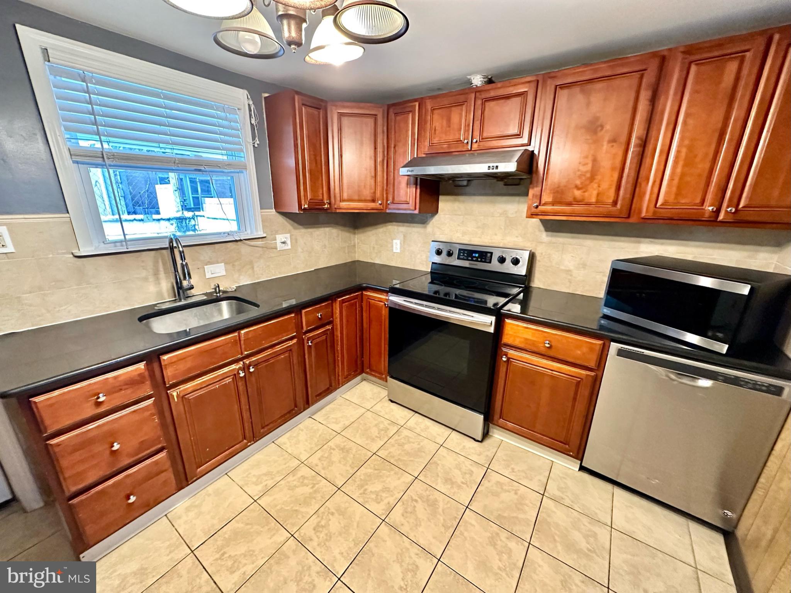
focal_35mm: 14
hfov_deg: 102.1
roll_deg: -0.7
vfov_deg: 85.7
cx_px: 396
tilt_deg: -17.1
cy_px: 296
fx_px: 320
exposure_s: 1/60
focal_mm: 2.22
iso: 800
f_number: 2.2
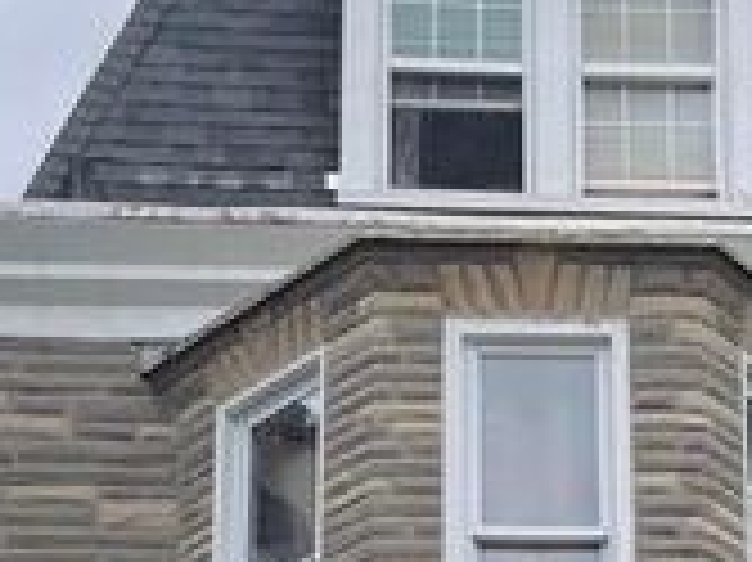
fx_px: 2258
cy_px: 1117
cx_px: 531
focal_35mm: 104
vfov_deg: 12.5
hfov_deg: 18.8
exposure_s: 1/1199
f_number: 1.6
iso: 50
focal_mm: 5.1
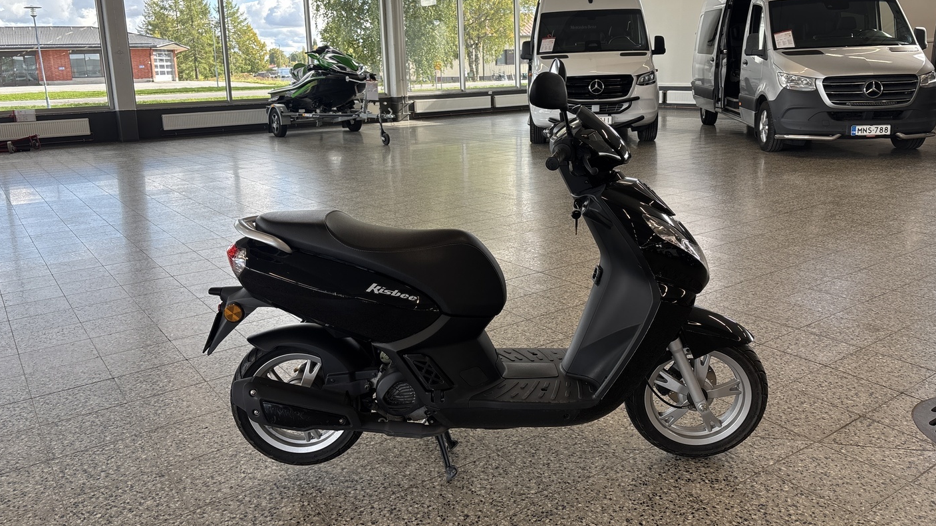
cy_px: 202
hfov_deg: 66.1
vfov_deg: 39.9
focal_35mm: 29
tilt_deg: -11.8
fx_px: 720
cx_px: 470
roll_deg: +2.0
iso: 40
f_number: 1.6
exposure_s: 1/260
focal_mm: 5.96
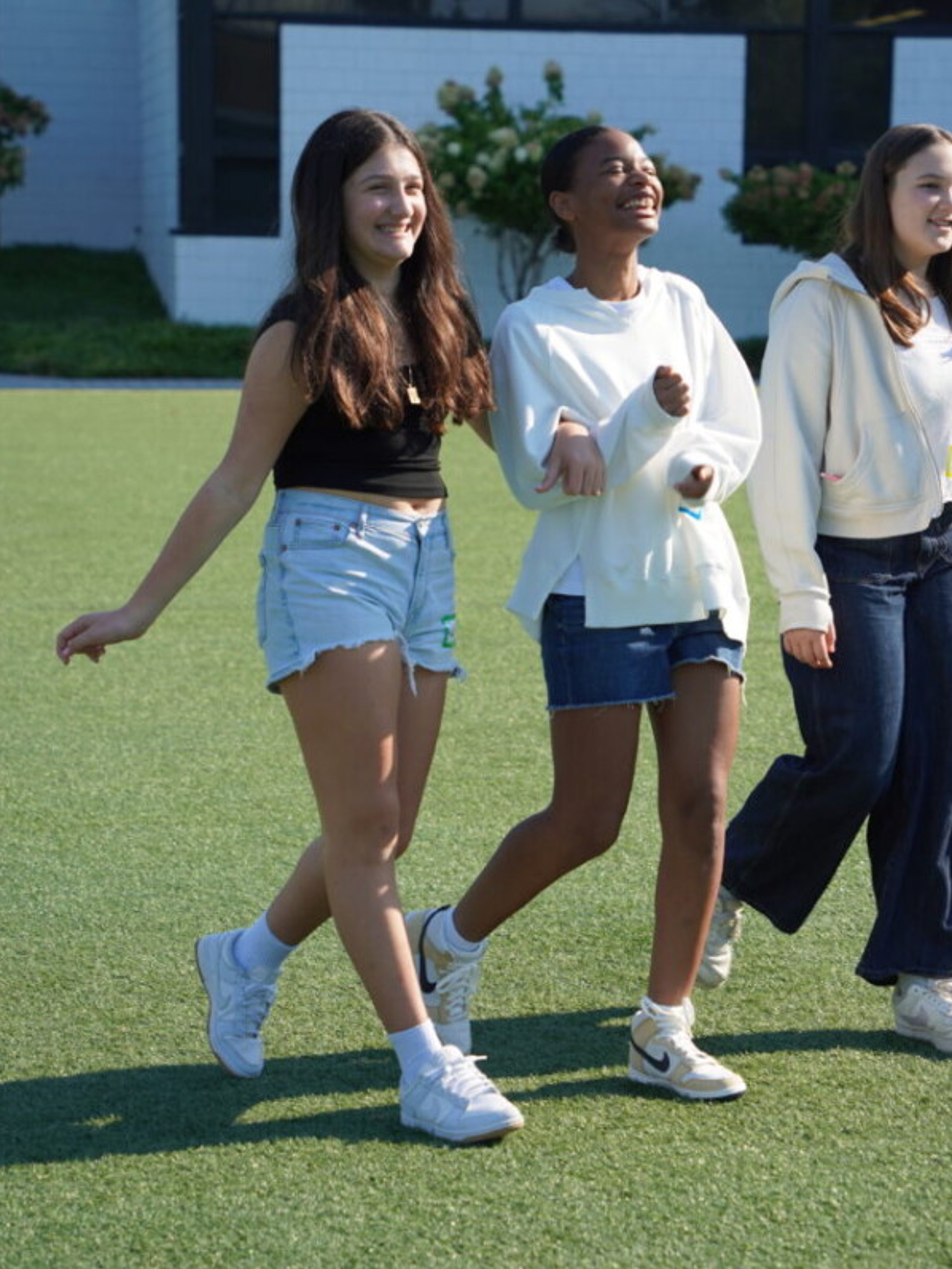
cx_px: 556
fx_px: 4142
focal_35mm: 113
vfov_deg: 17.4
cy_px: 634
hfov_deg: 13.1
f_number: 4.5
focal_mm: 78
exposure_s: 1/400
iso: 100
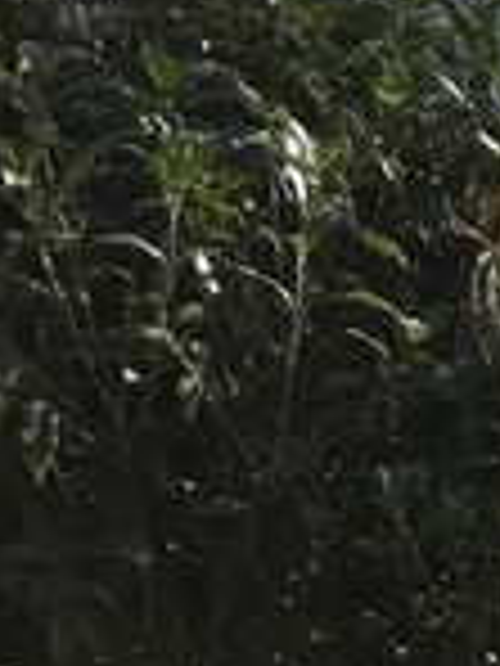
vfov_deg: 8.7
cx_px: 1428
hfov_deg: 6.8
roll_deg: -0.6
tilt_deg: -8.8
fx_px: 3871
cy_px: 1768
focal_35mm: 201
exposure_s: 1/674
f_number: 2.2
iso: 25
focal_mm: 4.15
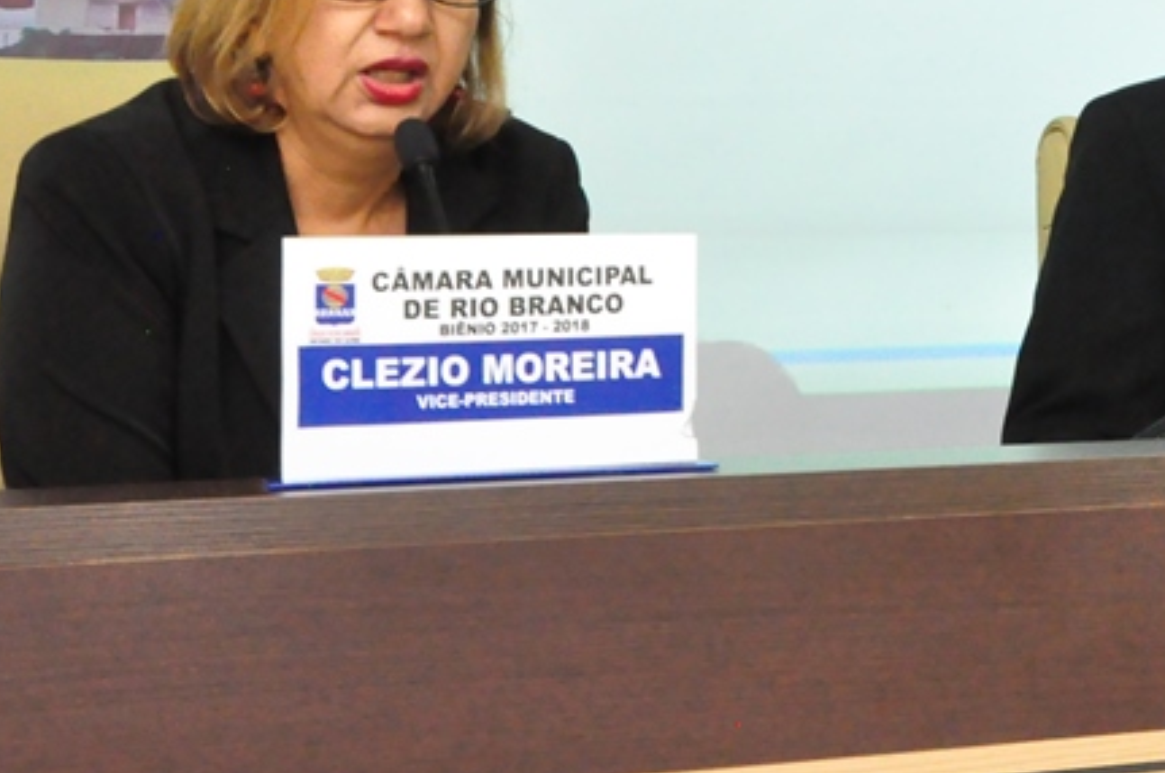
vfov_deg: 15.1
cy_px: 41
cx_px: 1281
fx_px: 2882
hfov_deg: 21.7
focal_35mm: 89
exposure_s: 1/50
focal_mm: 25
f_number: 9
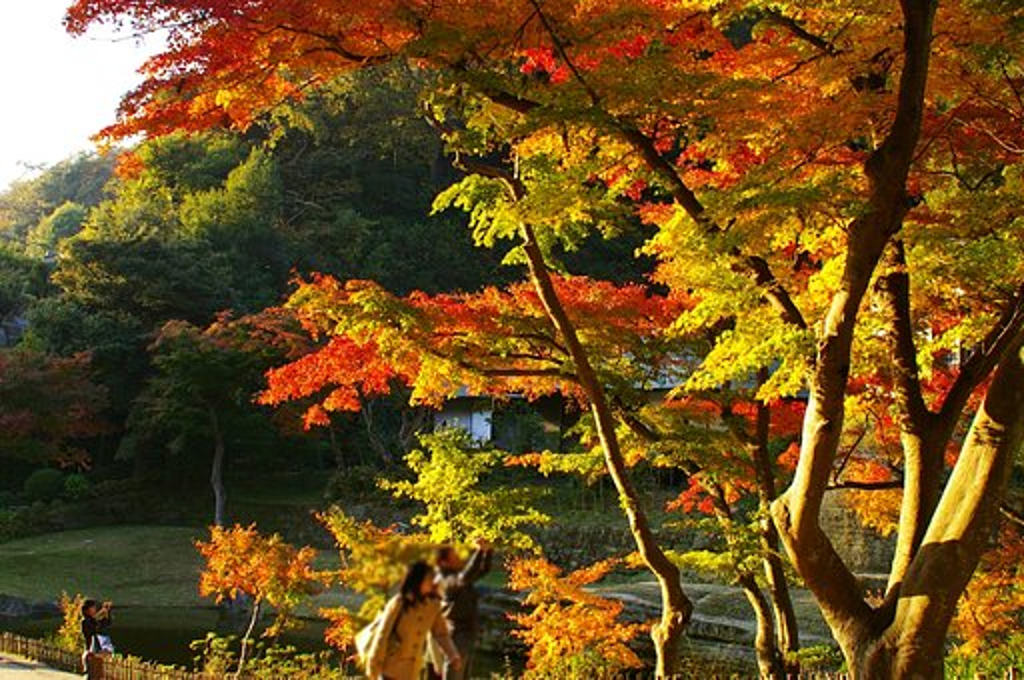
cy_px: 340
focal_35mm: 42
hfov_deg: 46.5
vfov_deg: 31.8
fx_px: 1193
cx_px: 512
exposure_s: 1/90
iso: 200
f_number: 5.6
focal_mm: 28
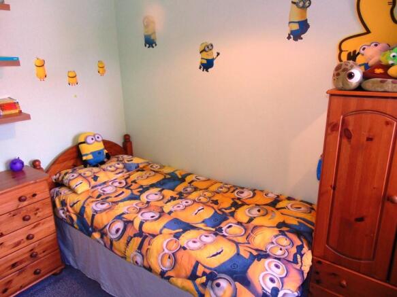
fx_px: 287
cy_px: 148
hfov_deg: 69.4
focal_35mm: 25
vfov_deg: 54.9
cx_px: 198
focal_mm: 4.5
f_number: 3
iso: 100
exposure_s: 1/30
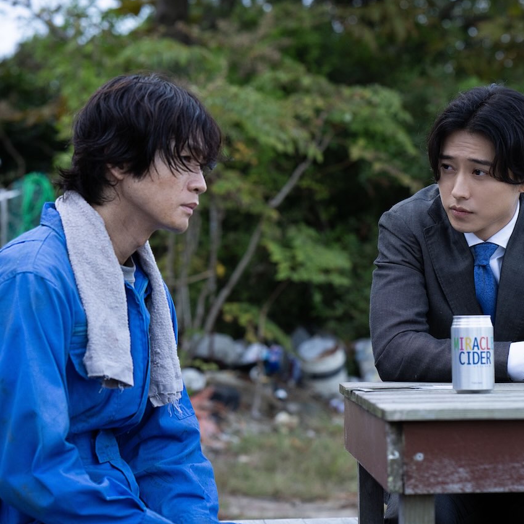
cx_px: 316
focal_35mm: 109
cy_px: 261
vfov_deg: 16.0
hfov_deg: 16.0
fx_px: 1867
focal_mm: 85
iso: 640
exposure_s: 1/320
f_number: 4
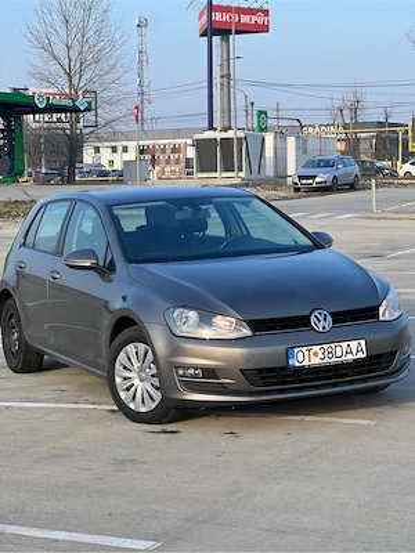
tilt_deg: -3.0
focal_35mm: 77
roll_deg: +0.1
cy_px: 276
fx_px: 1231
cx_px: 208
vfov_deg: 25.3
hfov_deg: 19.1
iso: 25
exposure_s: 1/157
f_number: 2.8
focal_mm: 9
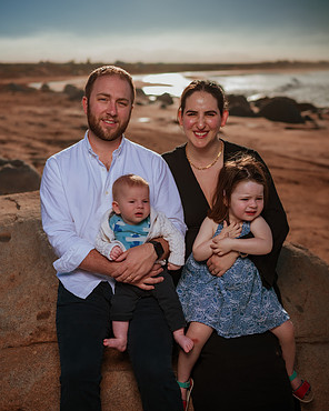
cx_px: 166
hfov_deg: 37.3
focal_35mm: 40
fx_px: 487
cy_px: 206
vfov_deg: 45.8
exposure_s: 1/8000
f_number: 2
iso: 50
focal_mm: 35
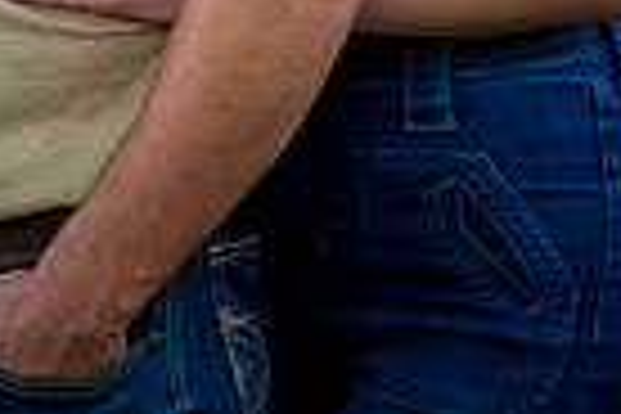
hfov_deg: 5.0
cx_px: 50
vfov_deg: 3.3
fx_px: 7037
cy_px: -594
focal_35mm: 408
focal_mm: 125
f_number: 5.6
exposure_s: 1/320
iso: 400
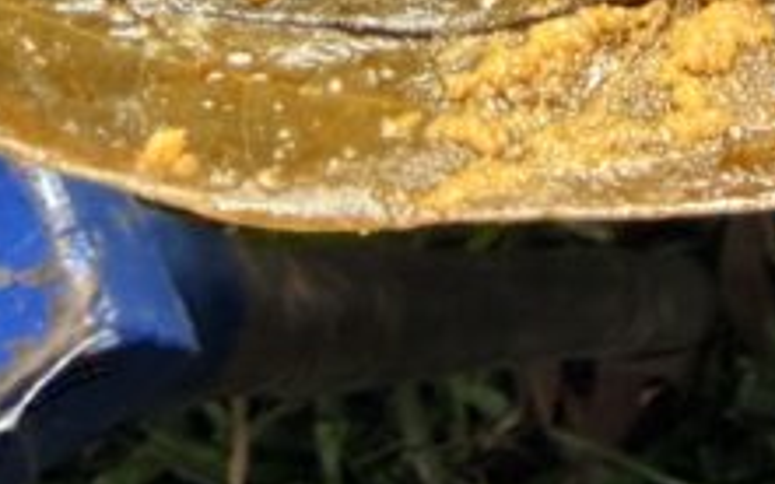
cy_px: -1108
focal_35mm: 118
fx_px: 2492
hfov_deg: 16.7
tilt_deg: -59.5
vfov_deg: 8.6
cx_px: 996
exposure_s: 1/198
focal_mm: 2.22
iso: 40
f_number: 2.2
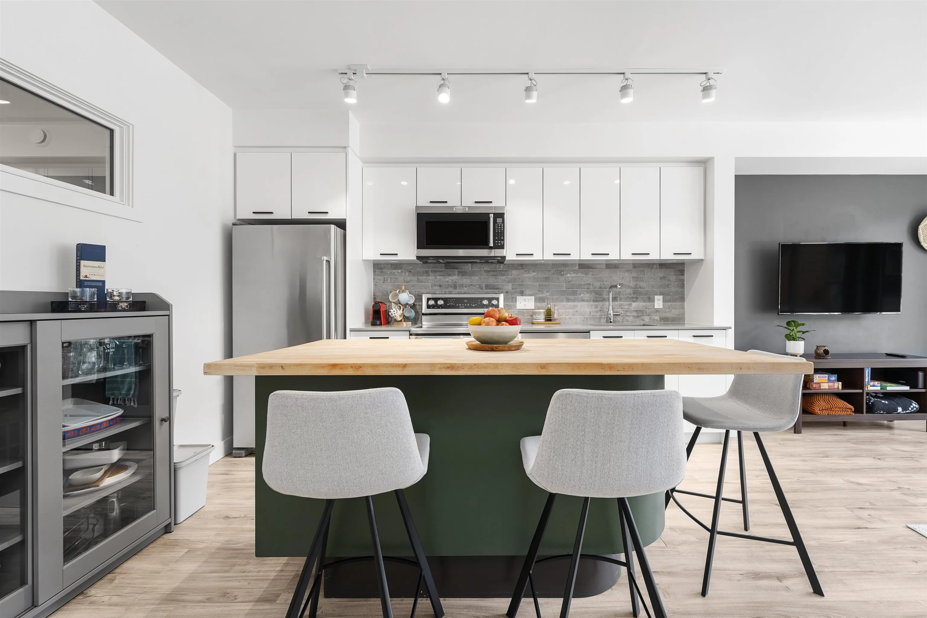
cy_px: 309
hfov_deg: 104.3
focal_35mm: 14
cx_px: 464
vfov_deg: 81.2
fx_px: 360
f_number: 8
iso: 320
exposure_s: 1/3
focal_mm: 14
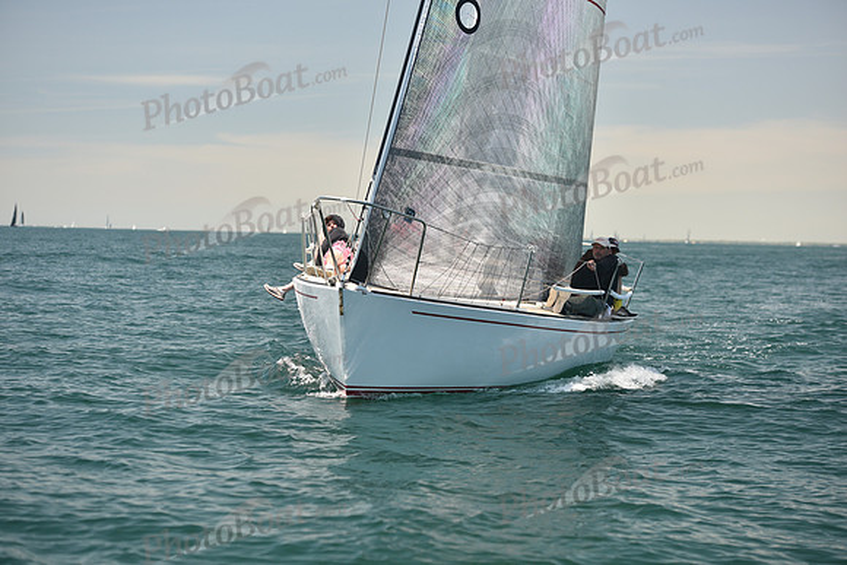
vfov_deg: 14.4
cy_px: 282
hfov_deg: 21.5
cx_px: 424
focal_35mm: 95
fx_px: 2236
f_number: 3.5
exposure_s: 1/800
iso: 250
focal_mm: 95
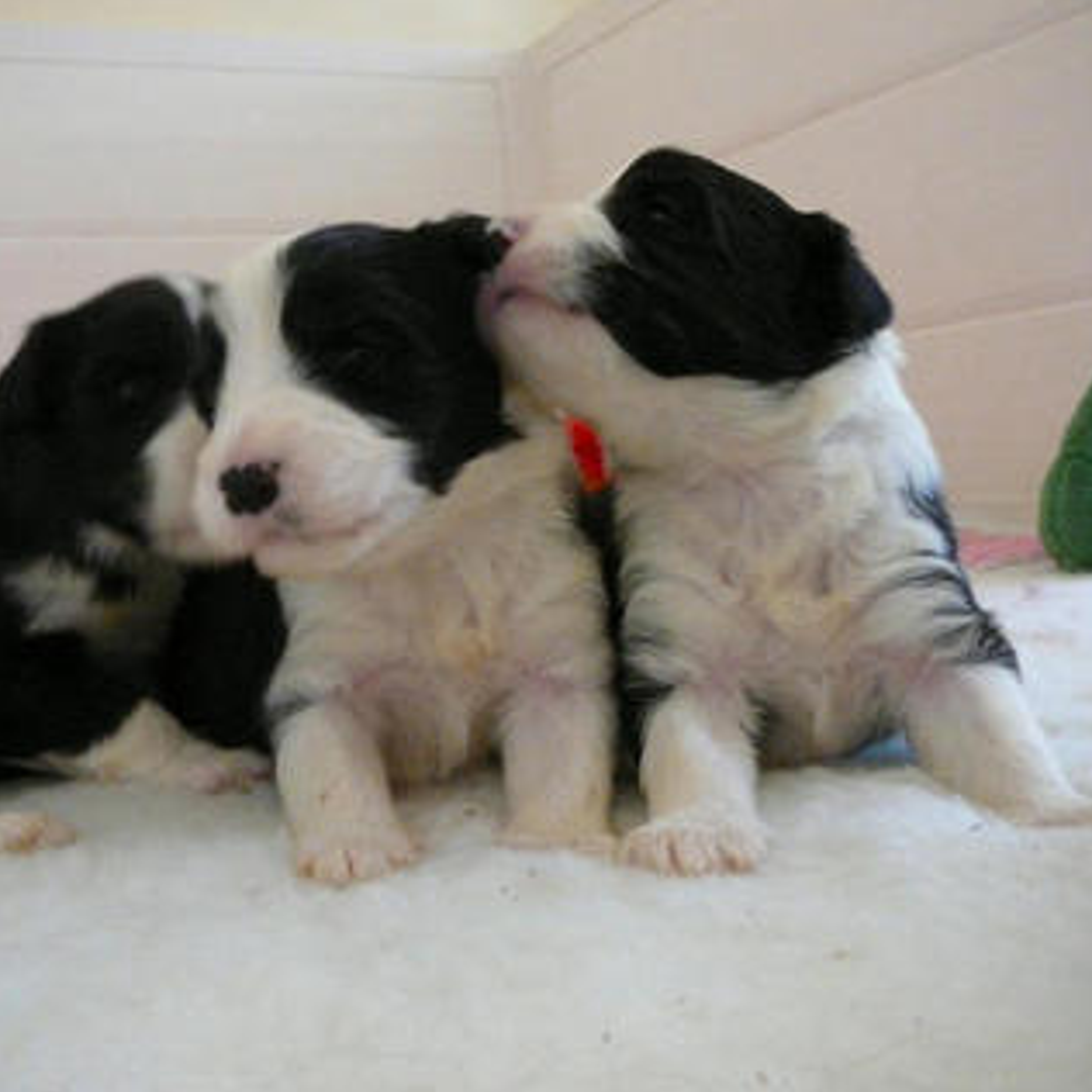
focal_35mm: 42
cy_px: 549
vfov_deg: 40.0
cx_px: 541
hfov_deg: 40.0
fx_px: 1499
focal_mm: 5.2
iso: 400
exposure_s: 1/50
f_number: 2.8
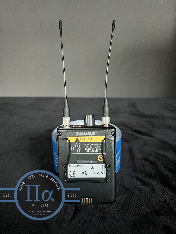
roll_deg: +0.6
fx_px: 176
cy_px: 117
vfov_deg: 67.3
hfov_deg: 53.1
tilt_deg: -19.1
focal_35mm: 26
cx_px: 88
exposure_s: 1/30
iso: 800
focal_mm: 5.7
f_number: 1.5
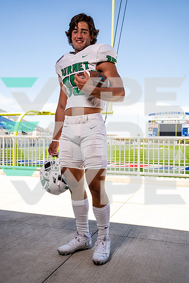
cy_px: 142
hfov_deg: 38.9
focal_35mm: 34
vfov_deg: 55.8
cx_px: 94
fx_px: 268
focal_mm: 34
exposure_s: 1/125
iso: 100
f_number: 8
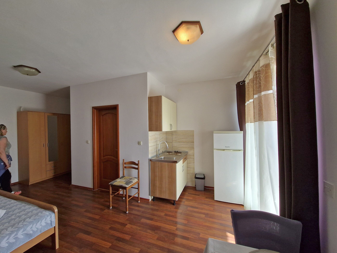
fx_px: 127
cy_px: 126
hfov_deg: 106.2
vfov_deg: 89.9
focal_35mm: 13
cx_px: 168
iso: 50
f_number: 2.2
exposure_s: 1/286
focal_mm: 2.2
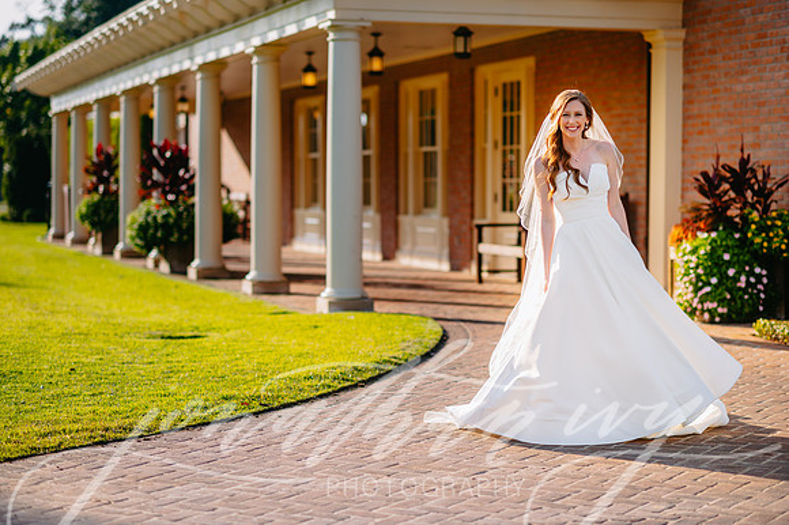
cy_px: 262
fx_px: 1862
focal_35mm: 85
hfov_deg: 23.9
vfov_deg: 16.1
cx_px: 394
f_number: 2
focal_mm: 85
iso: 100
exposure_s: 1/1600
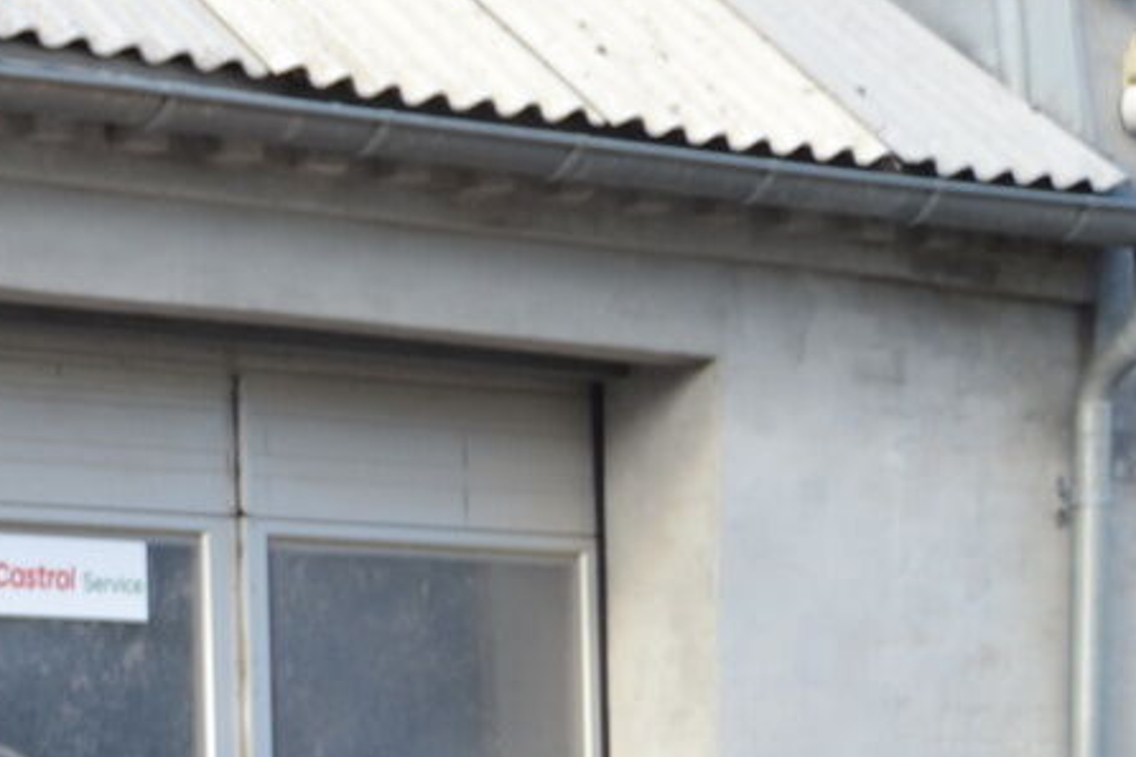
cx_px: -1220
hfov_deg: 11.0
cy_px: 1353
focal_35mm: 168
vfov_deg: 7.9
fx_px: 5299
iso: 110
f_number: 5.6
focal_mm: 26
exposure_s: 1/125
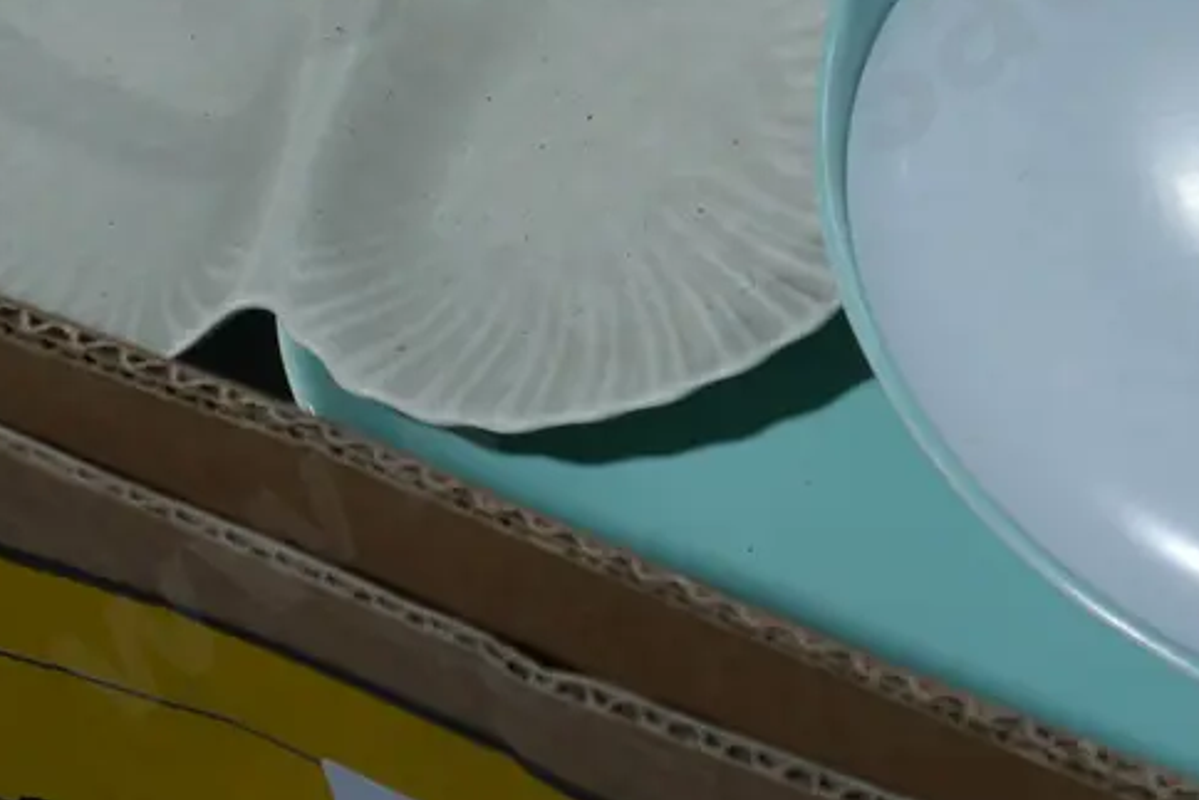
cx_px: 1088
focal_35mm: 88
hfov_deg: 22.5
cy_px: -66
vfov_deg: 15.2
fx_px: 2932
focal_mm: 20
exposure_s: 1/100
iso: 200
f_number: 5.6
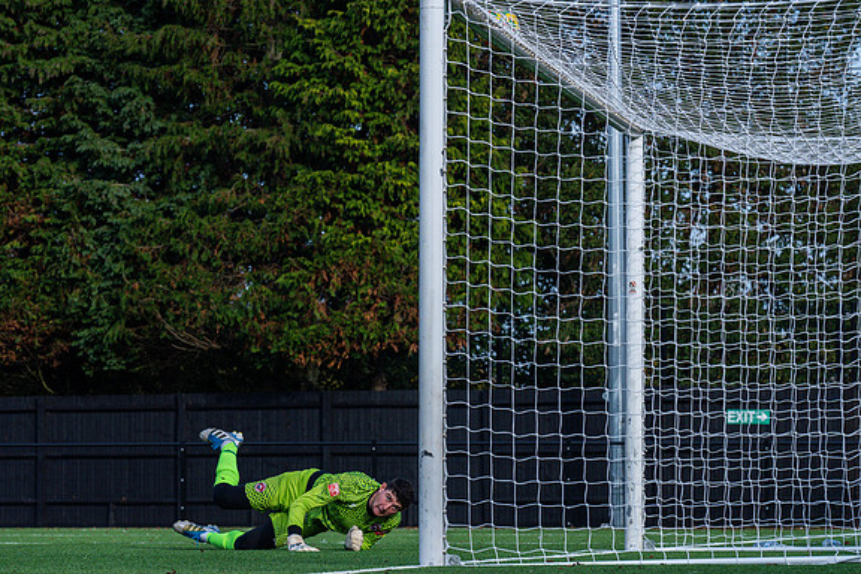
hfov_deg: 10.8
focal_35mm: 190
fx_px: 4544
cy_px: 298
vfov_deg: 7.2
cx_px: 346
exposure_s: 1/2000
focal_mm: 135
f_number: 8
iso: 800
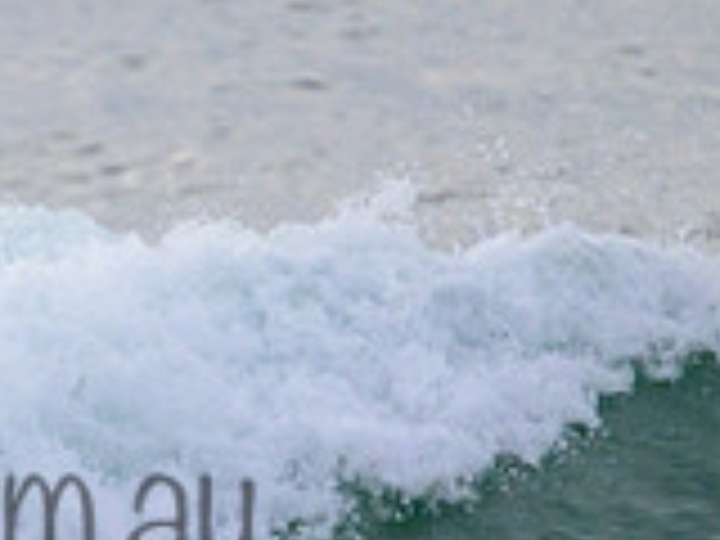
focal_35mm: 2796
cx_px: -220
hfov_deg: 0.7
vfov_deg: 0.5
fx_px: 58156
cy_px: 457
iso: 1600
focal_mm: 800
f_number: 11
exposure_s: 1/2000
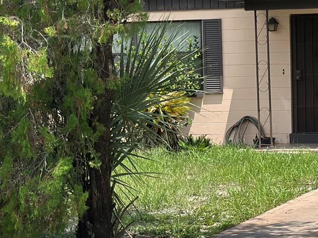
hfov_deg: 16.3
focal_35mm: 119
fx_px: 1093
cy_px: 111
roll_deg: +1.8
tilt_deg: -1.2
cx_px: 303
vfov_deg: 12.5
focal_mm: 6.86
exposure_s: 1/3472
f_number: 1.78
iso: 100
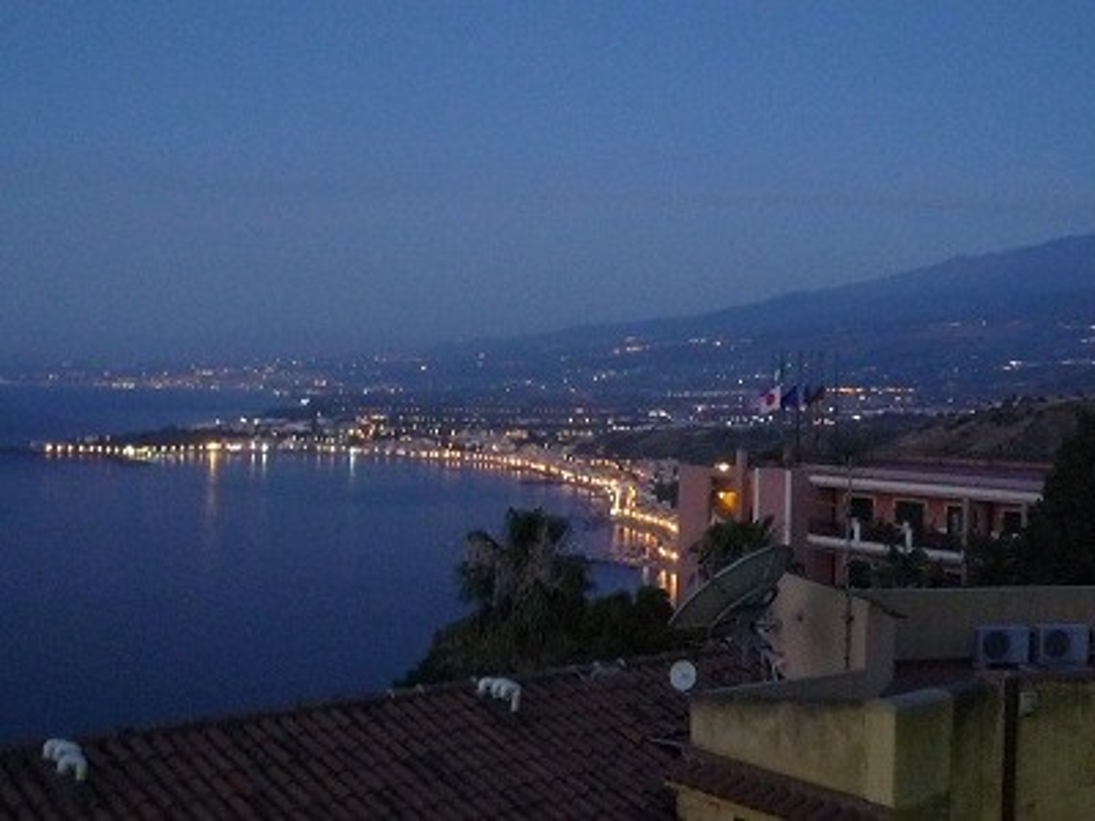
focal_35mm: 46
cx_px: 548
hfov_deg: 41.2
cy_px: 410
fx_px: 1455
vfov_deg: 31.5
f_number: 2.8
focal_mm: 4.5
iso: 400
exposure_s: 1/4
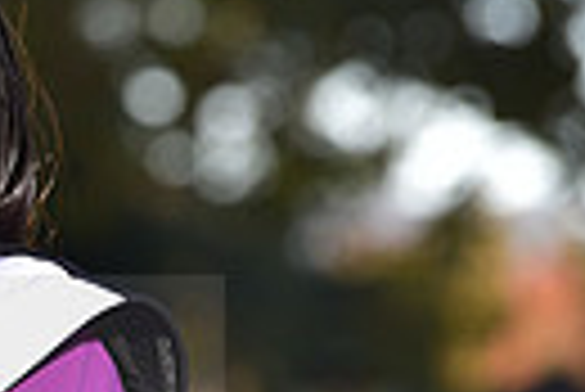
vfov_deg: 1.8
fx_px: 12689
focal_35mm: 780
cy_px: 336
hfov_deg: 2.6
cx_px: -648
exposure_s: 1/200
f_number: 5
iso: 80
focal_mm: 175
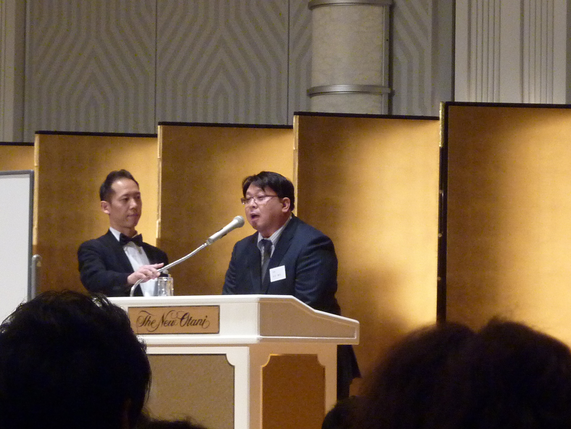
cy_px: 214
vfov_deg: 6.9
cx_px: 286
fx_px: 3530
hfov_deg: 9.2
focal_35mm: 214
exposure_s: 1/40
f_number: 4.4
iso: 400
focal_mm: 19.5
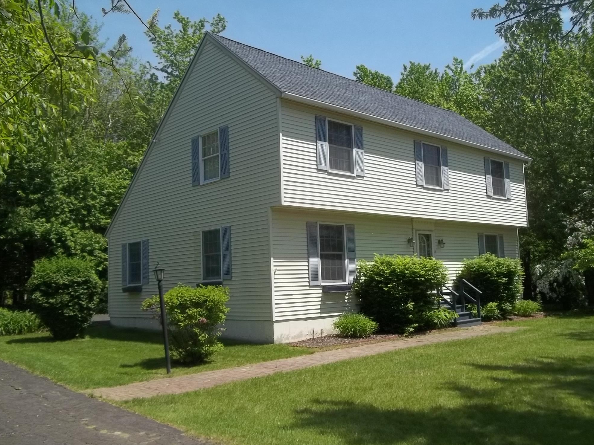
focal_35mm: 33
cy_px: 228
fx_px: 566
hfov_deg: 55.4
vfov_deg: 42.9
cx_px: 303
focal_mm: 5.7
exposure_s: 1/160
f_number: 8.8
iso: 64
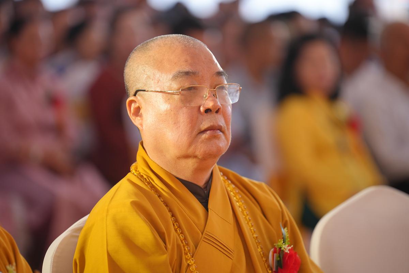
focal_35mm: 194
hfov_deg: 10.6
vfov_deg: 7.1
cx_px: 204
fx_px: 2204
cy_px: 136
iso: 400
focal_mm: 194
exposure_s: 1/160
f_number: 2.8
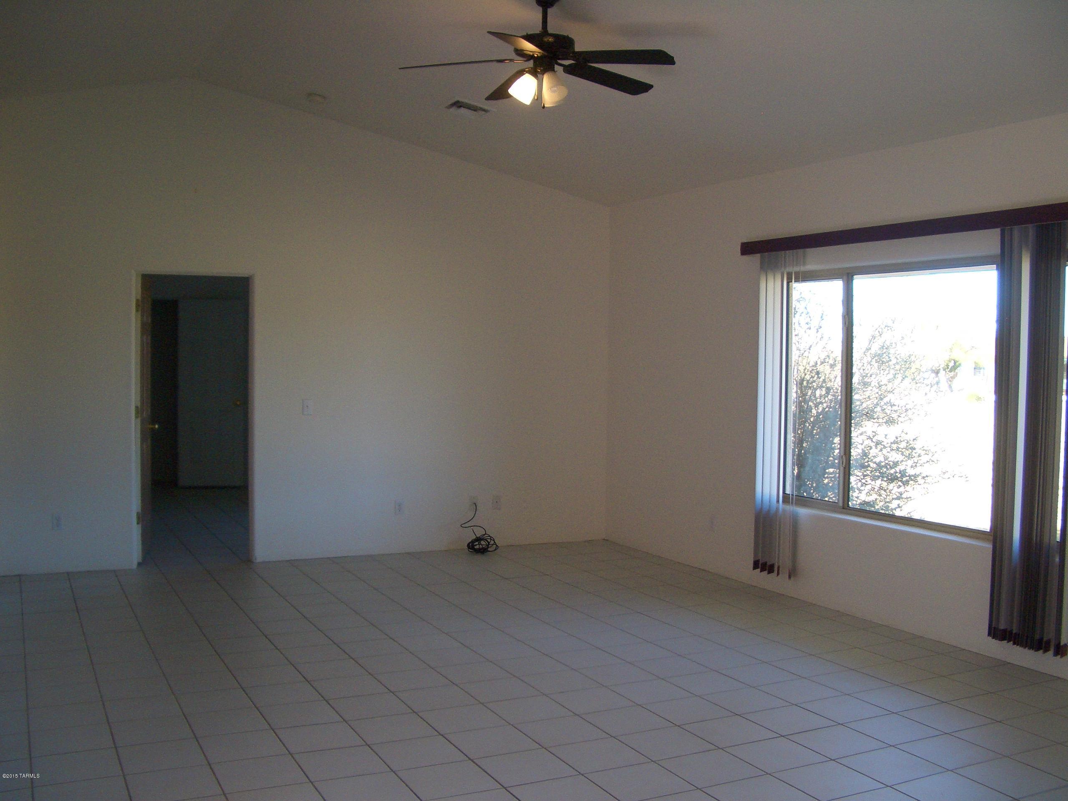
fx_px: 1080
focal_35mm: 35
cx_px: 534
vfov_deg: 40.7
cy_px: 400
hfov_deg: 52.6
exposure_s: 1/60
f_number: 2.6
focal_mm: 5.8
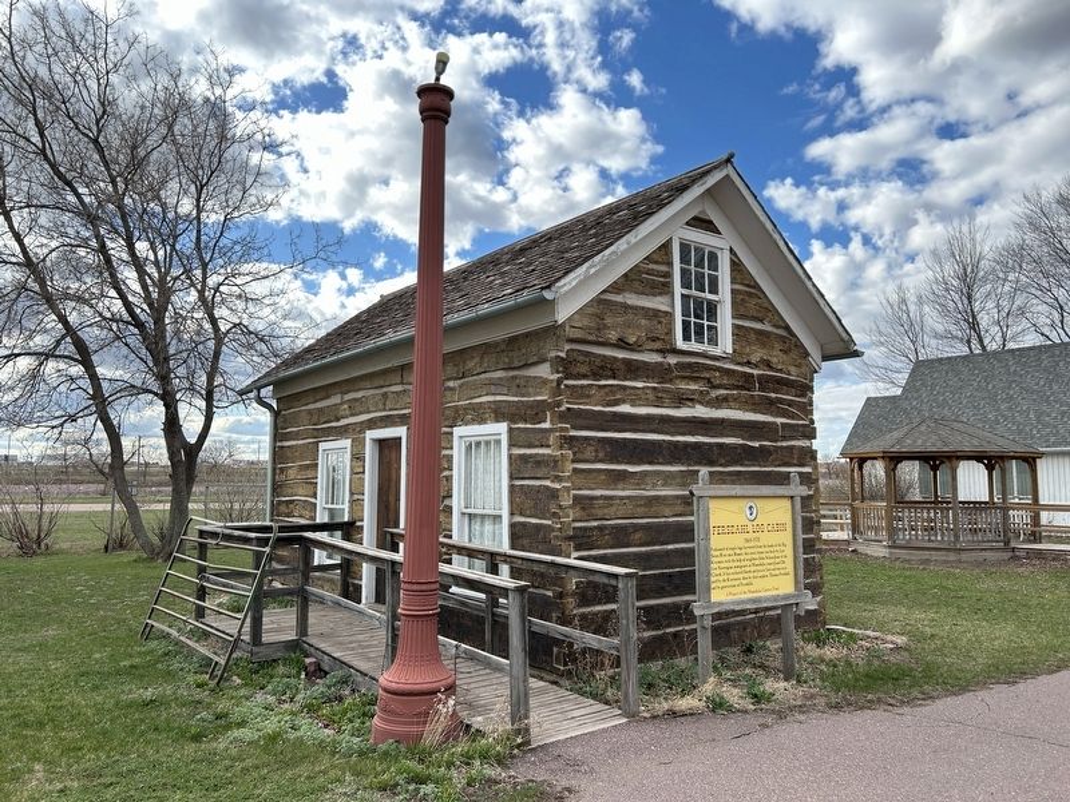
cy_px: 401
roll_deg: -0.7
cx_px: 535
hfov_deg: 67.3
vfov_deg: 53.1
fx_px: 804
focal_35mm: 26
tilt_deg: +3.9
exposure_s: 1/1000
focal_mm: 5.7
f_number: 1.5
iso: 50
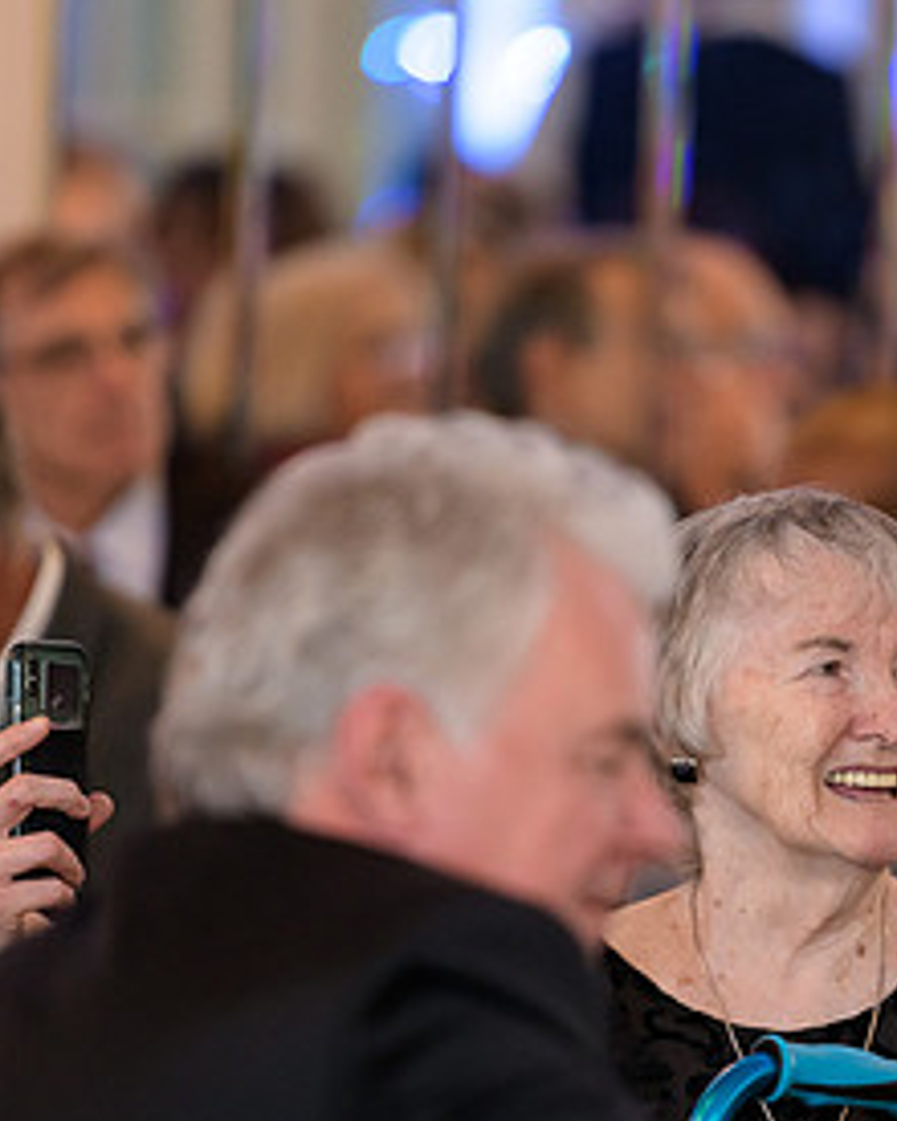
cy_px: 756
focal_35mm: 396
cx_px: 840
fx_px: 13141
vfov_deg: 4.9
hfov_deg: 3.9
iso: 1000
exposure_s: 1/125
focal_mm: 200
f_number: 3.2
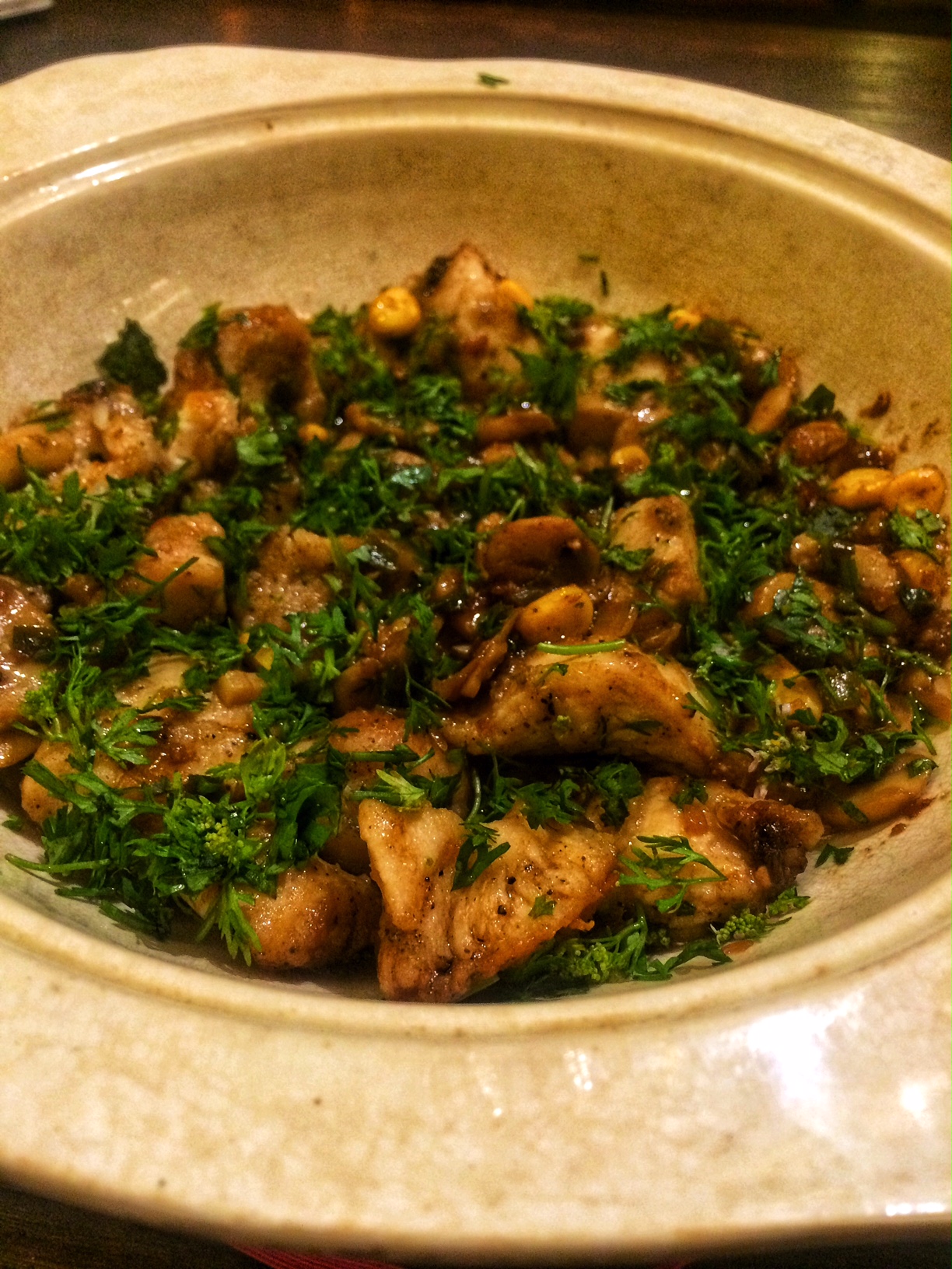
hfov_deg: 48.2
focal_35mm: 29
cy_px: 634
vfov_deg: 61.7
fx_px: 1063
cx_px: 476
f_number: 2.2
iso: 320
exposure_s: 1/20
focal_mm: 4.15
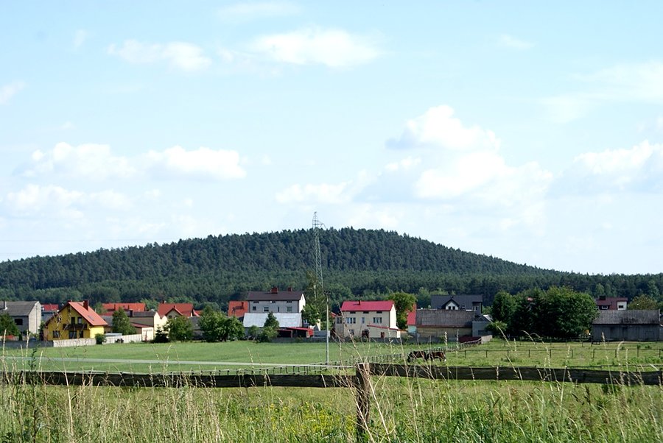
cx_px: 332
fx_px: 1659
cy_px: 222
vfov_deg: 15.2
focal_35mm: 90
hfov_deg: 22.6
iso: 100
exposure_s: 1/160
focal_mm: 60
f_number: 8
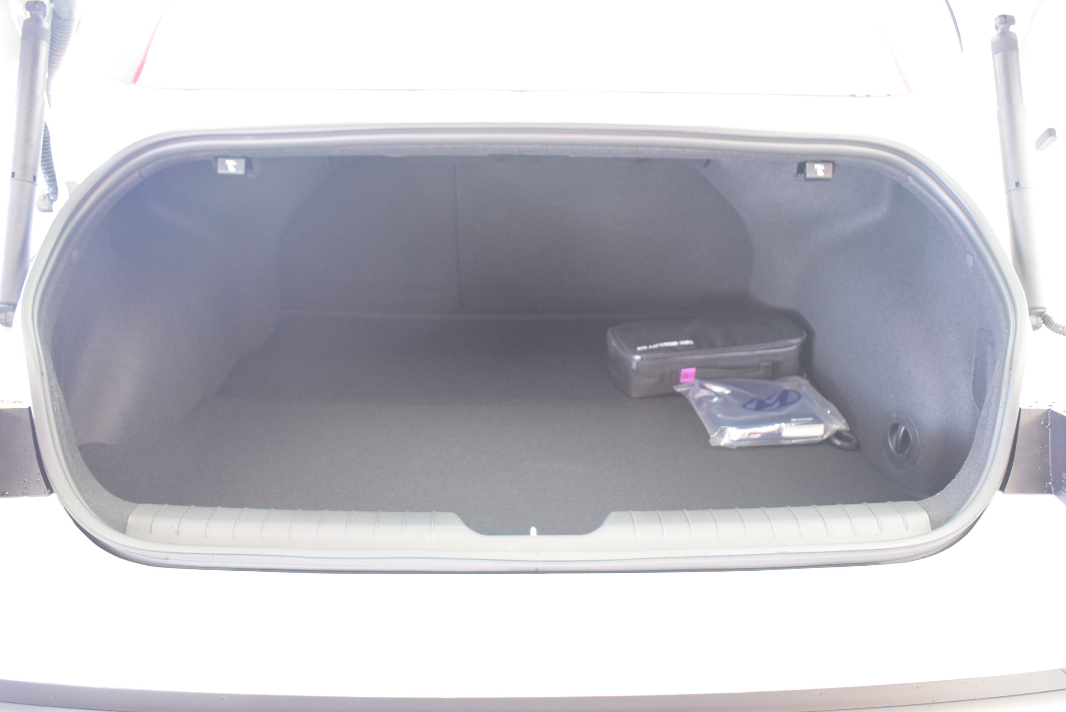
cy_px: 356
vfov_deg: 36.9
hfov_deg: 53.1
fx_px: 1067
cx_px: 533
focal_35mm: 36
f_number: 3.8
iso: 1600
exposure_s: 1/13
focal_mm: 24
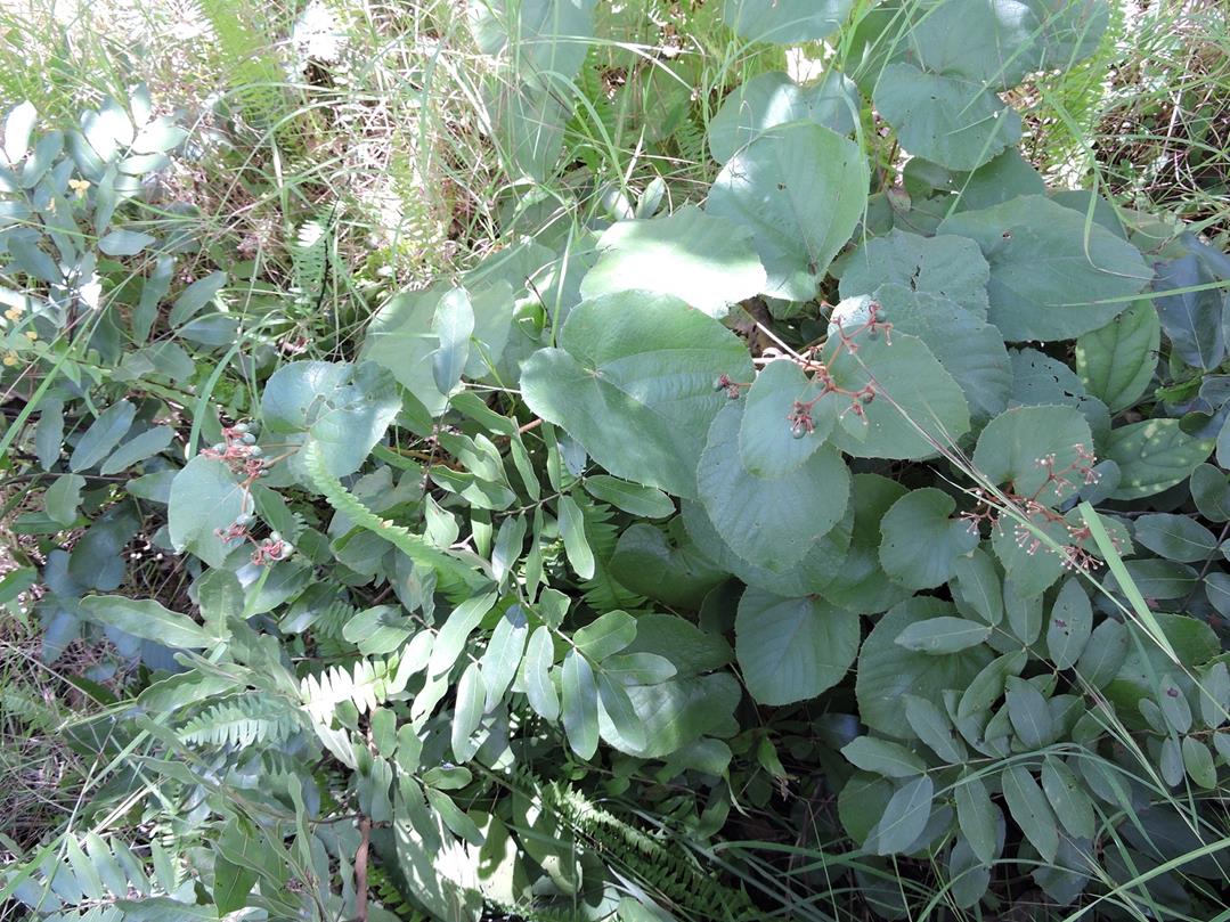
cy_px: 461
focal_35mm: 24
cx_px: 615
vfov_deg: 56.8
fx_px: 853
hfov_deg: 71.6
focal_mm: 4.3
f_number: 3.3
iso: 100
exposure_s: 1/40
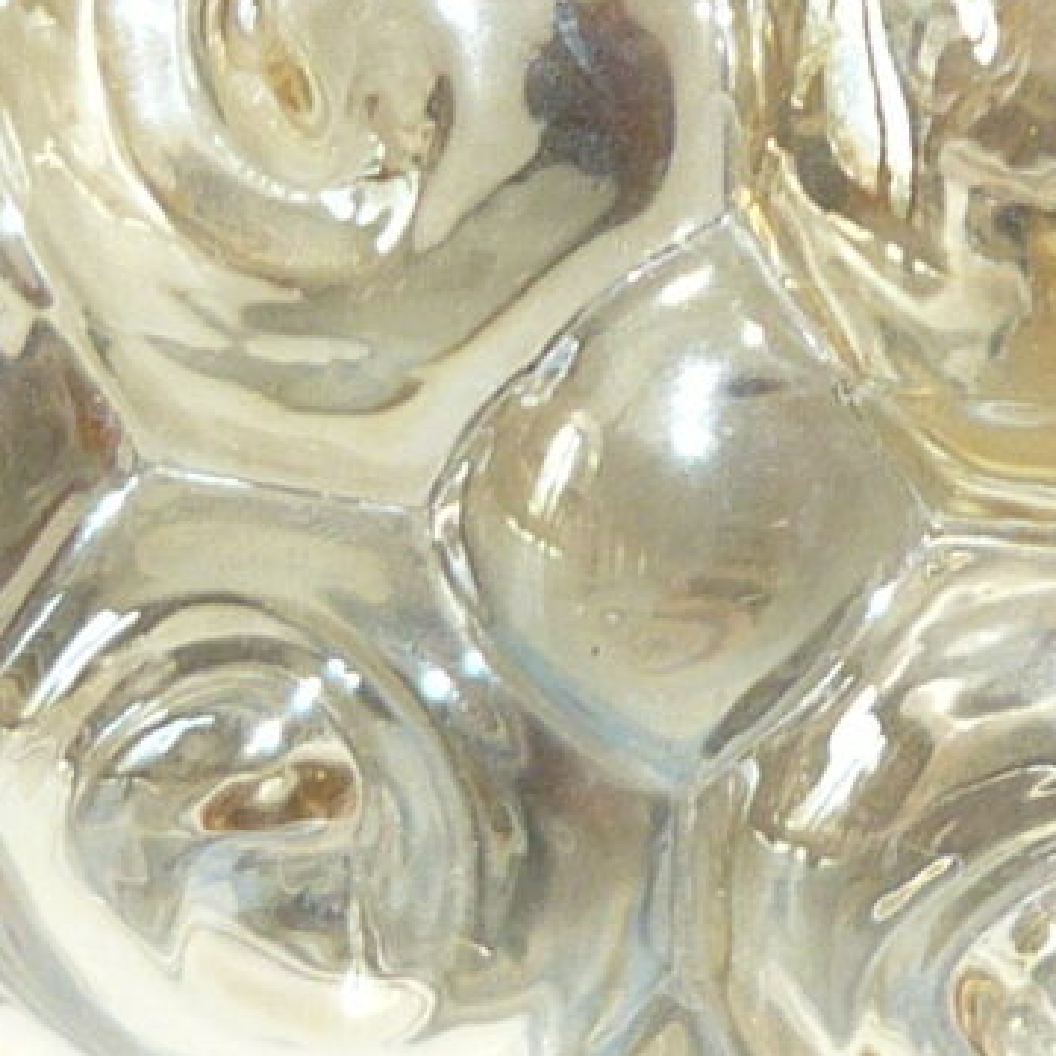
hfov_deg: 8.8
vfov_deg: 8.8
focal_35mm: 197
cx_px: 968
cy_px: 6
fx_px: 6799
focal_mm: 5.5
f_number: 2.8
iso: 100
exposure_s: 1/80
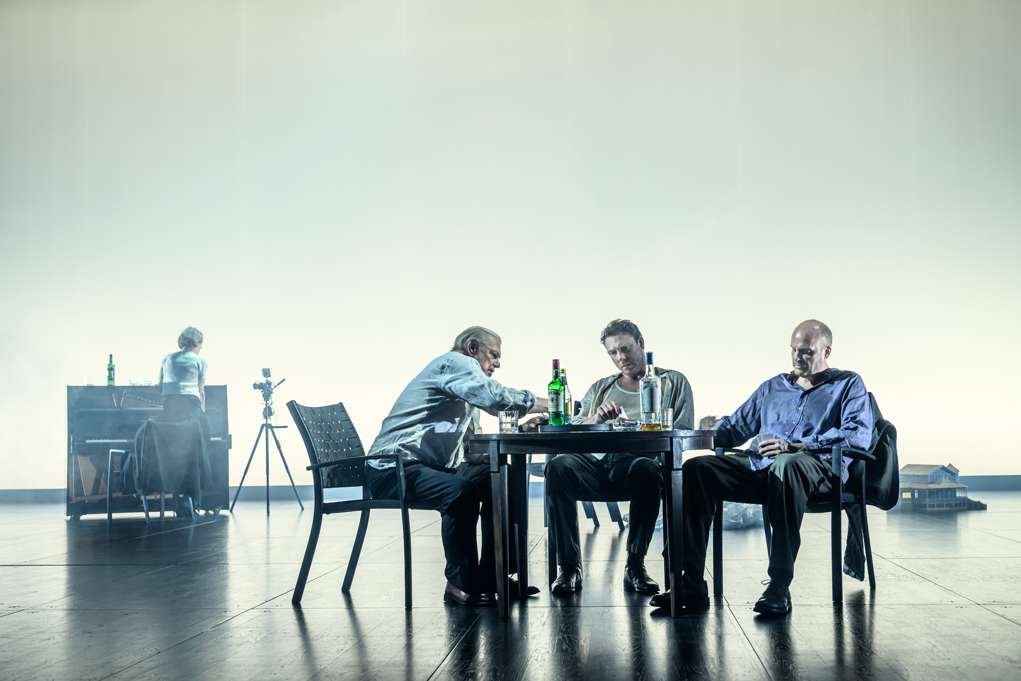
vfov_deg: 29.9
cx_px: 510
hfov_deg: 43.6
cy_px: 340
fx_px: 1276
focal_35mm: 45
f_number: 4
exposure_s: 1/30
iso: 800
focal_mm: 45
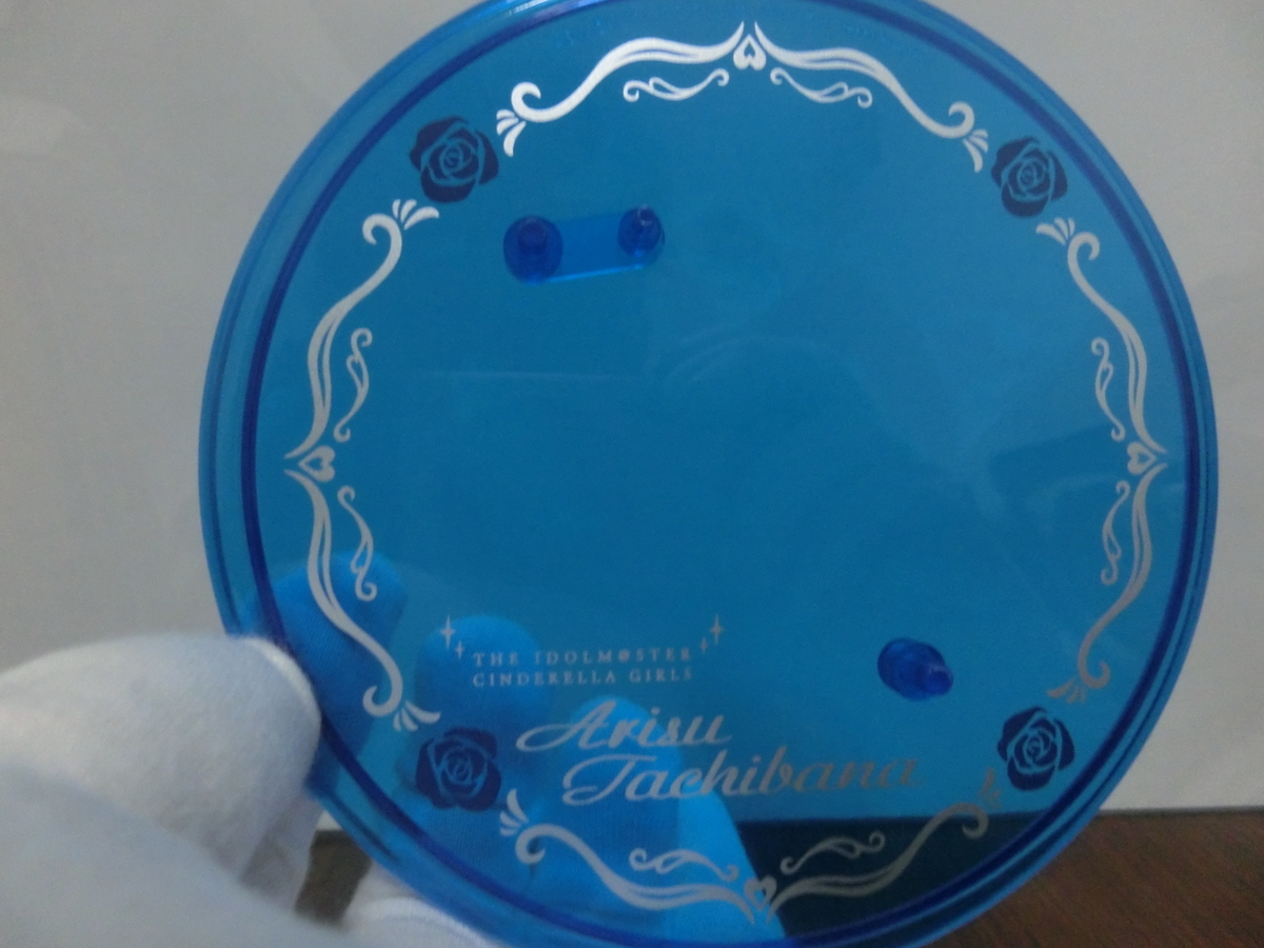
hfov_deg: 71.6
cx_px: 632
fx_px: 876
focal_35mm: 24
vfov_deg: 56.8
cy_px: 474
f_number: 3
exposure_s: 1/50
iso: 800
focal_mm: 4.24
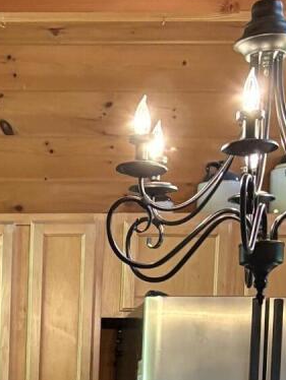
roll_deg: +0.2
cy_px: 647
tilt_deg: -6.6
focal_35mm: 139
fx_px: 1529
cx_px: -145
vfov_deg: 13.0
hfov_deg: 10.3
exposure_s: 1/60
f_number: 1.6
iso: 320
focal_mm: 5.96
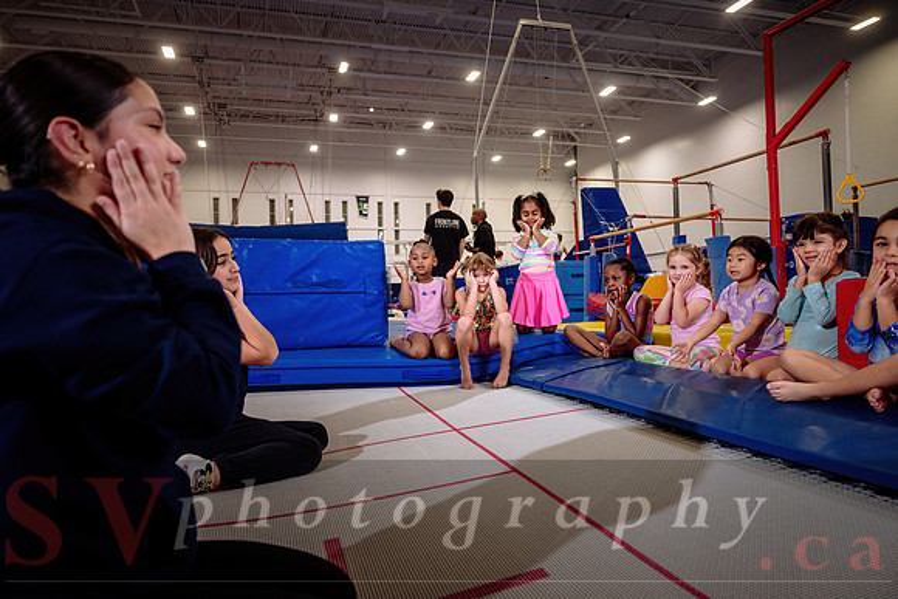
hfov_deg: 72.6
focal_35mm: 24
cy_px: 299
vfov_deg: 52.3
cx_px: 444
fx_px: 611
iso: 1600
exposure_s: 1/400
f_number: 3.5
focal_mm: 24
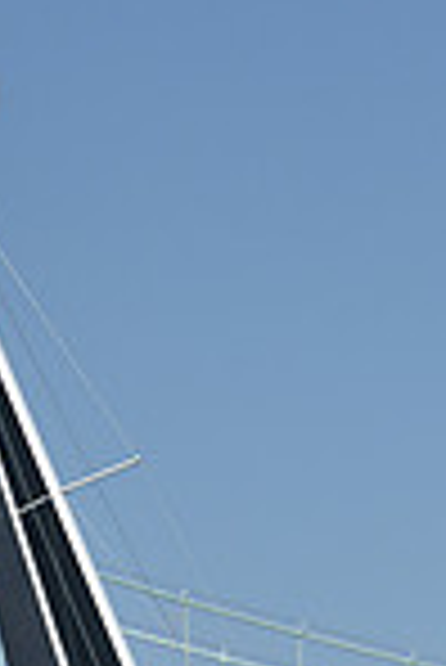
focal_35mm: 361
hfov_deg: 3.8
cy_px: 742
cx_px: 237
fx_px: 6692
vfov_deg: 5.7
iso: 250
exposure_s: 1/1000
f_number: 5.6
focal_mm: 92
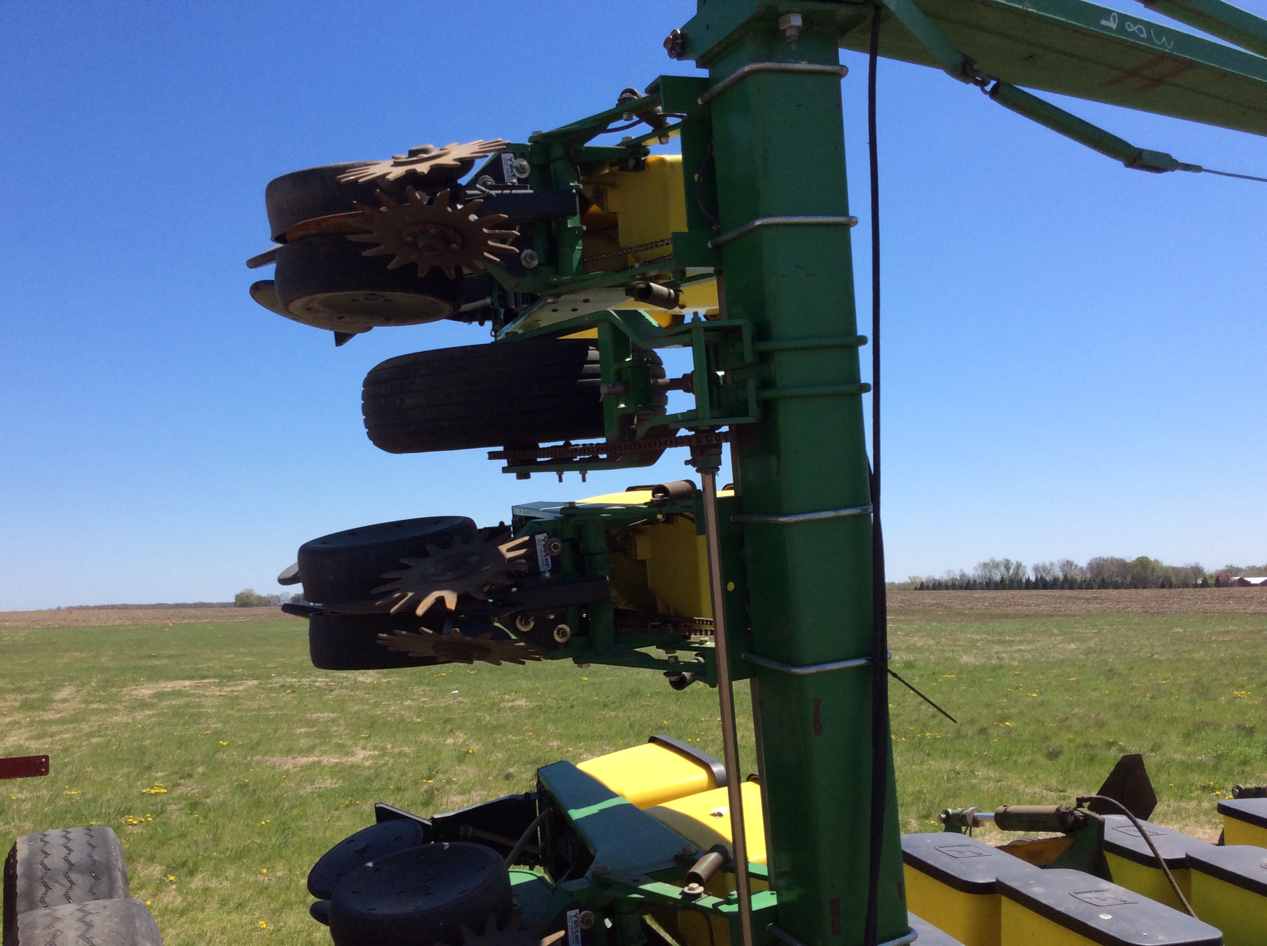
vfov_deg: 44.1
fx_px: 1170
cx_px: 634
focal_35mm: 32
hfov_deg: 56.9
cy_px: 473
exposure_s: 1/1330
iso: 32
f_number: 2.4
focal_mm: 3.3
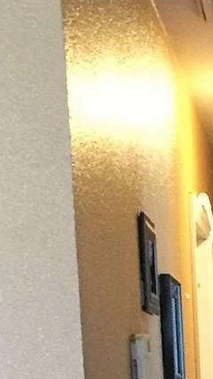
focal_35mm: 149
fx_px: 1498
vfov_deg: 13.2
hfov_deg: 7.6
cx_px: 506
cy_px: 655
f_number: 2.2
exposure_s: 1/15
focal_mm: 4.15
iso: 125
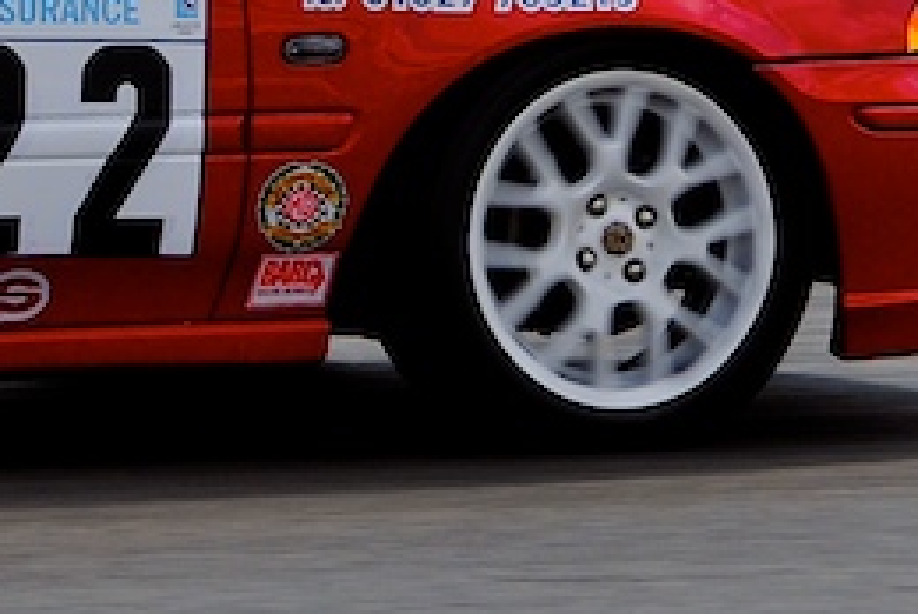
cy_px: -231
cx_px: -643
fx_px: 18380
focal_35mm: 720
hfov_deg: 2.9
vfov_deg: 1.9
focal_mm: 122
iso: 200
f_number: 10
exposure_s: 1/400
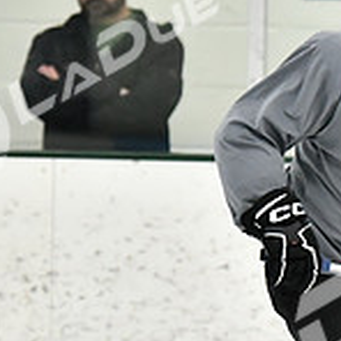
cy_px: 257
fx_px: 6951
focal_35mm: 624
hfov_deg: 2.8
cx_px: 435
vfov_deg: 2.8
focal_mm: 125
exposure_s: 1/1250
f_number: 2.8
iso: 5000
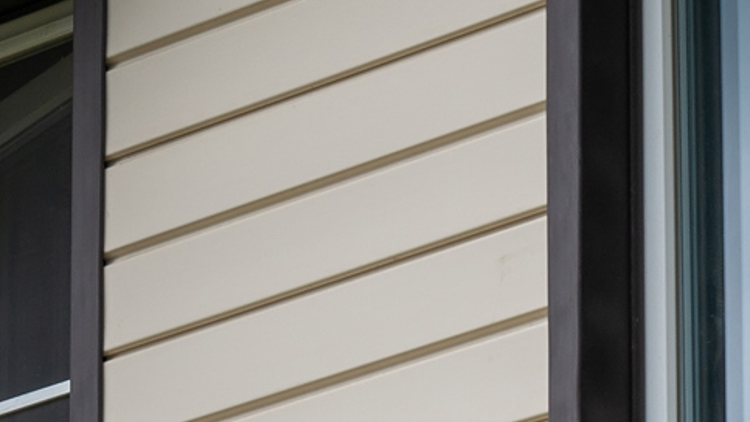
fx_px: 9608
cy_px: 386
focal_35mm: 483
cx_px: -431
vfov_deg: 2.5
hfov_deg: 4.4
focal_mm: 105
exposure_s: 1/640
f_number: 7.1
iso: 400
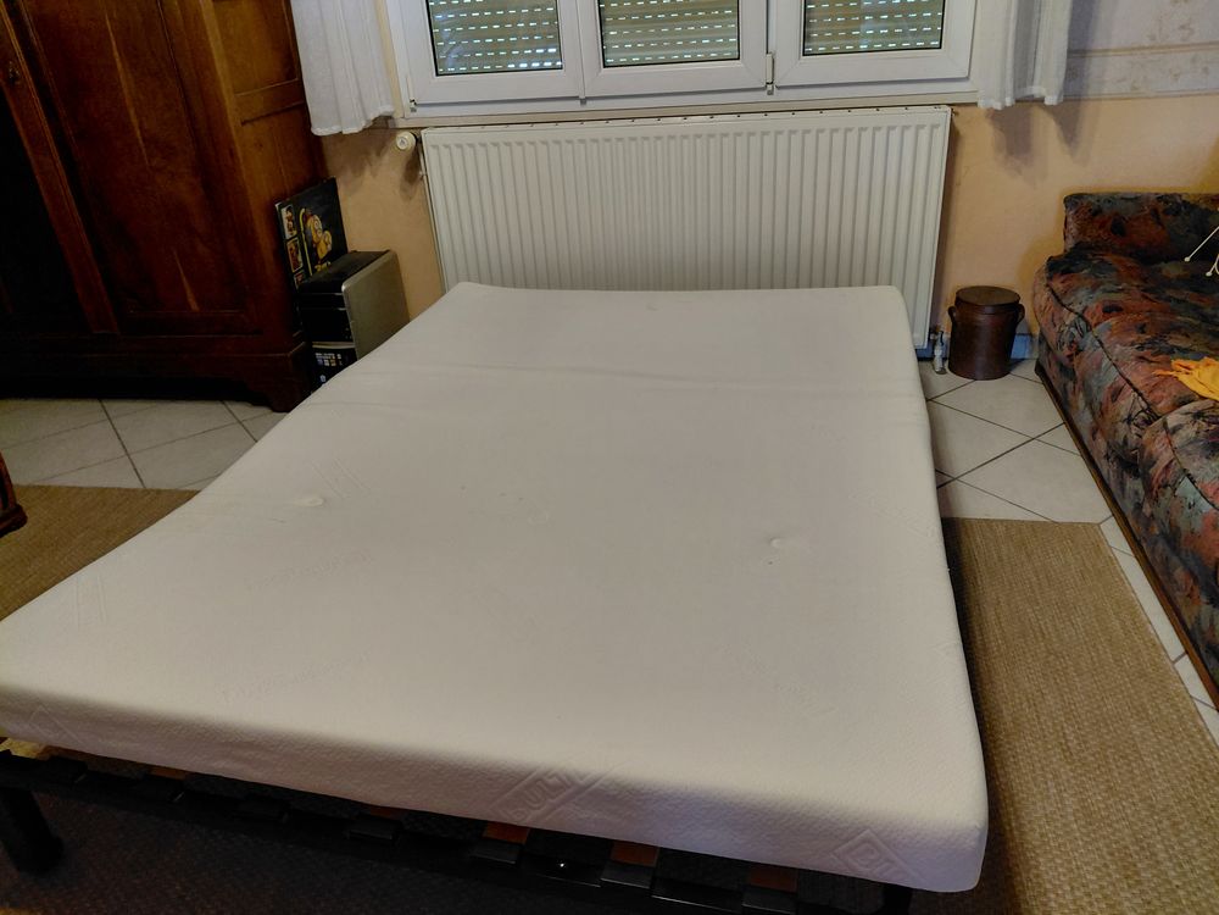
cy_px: 458
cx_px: 610
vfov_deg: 54.9
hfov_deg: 69.4
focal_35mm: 25
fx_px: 880
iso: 400
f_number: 1.8
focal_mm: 4.69
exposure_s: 1/33.4
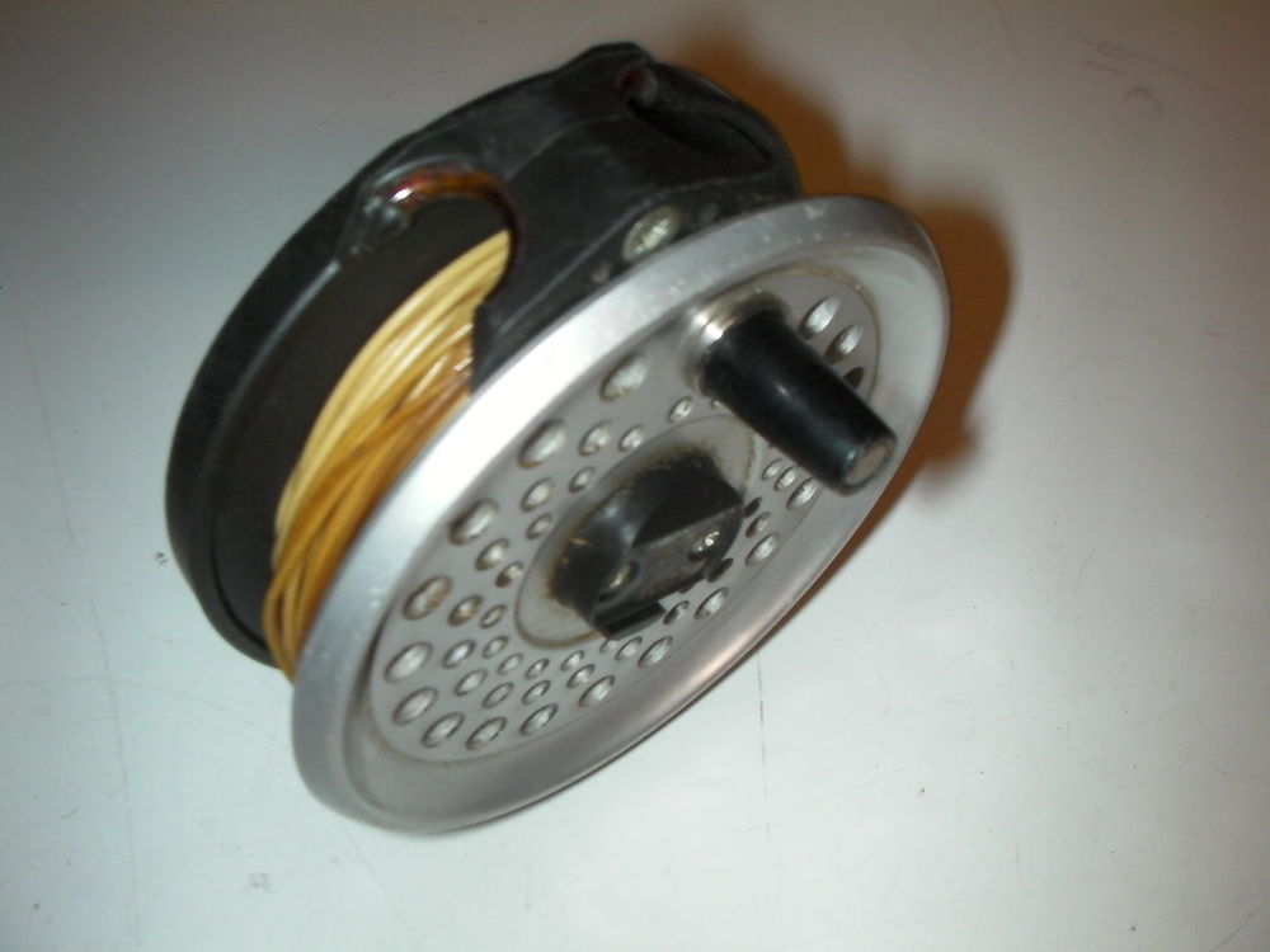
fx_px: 1394
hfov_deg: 49.0
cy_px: 476
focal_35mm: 38
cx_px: 635
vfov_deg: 37.7
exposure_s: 1/30
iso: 200
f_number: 5.6
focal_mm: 6.3
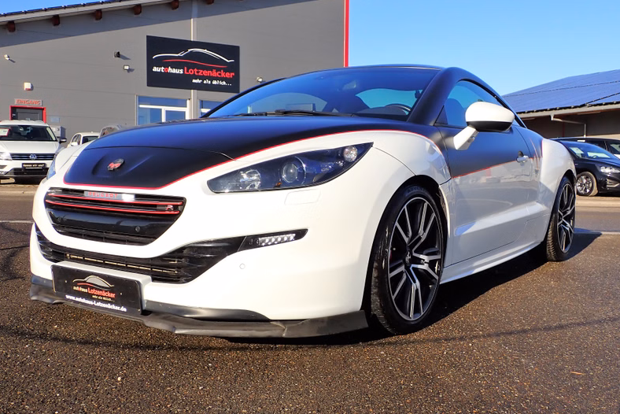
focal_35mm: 38
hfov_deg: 50.7
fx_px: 655
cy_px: 203
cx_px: 310
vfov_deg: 35.1
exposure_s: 1/1000
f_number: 3.5
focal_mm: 6.37
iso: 100
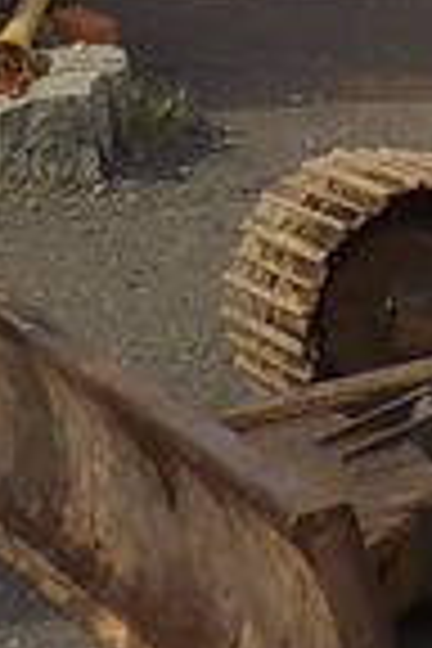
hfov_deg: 7.8
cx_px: 554
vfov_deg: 11.3
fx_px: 3114
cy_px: -405
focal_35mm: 173
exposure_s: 1/1250
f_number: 3.3
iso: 125
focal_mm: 4.1
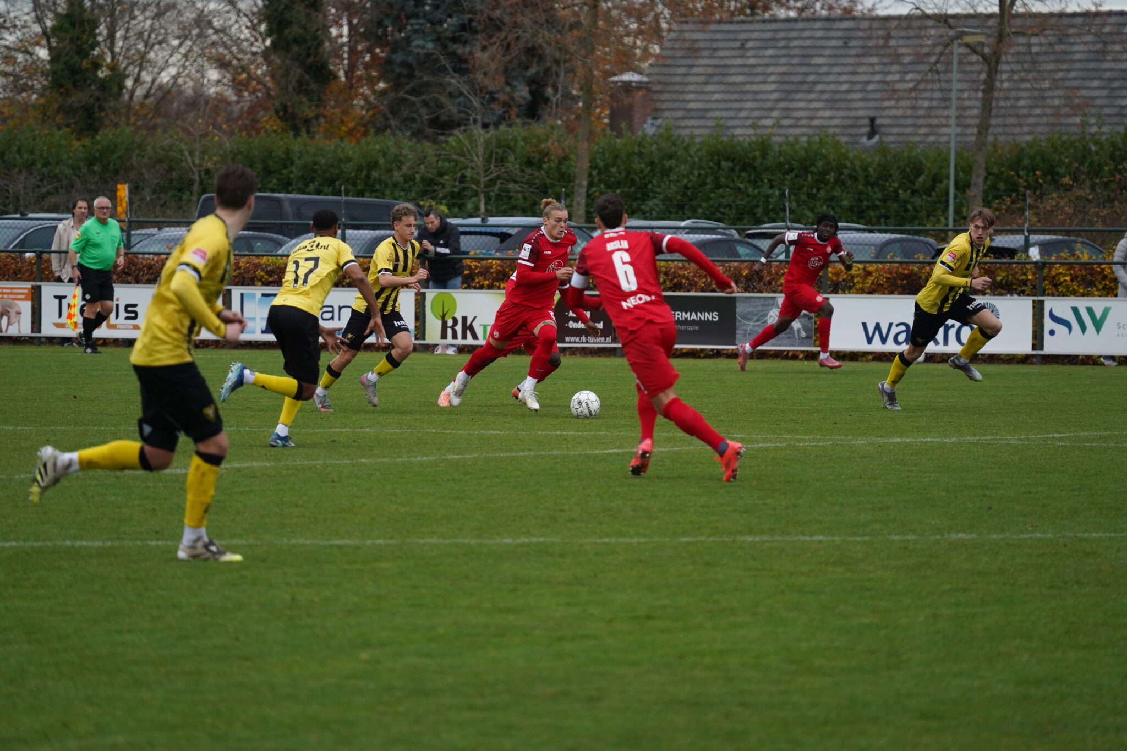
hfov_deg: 8.0
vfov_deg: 5.4
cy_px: 376
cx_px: 564
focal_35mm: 256
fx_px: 8013
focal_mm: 256
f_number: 5.6
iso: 2500
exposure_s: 1/1000
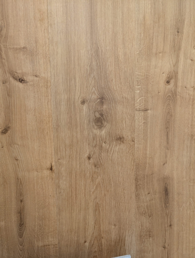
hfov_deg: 56.9
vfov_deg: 71.5
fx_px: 180
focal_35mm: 24
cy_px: 129
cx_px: 98
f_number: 1.68
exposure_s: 1/110
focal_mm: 6.9
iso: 623
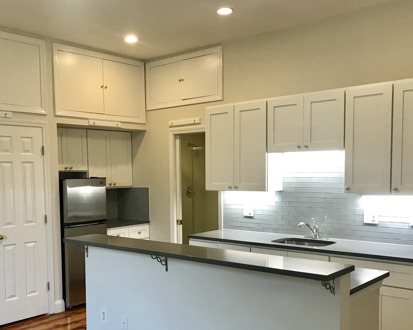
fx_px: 464
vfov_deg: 38.8
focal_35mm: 38
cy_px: 212
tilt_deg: -3.4
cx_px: 162
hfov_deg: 47.6
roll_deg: +1.7
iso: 32
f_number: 1.8
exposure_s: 1/30
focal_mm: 3.99
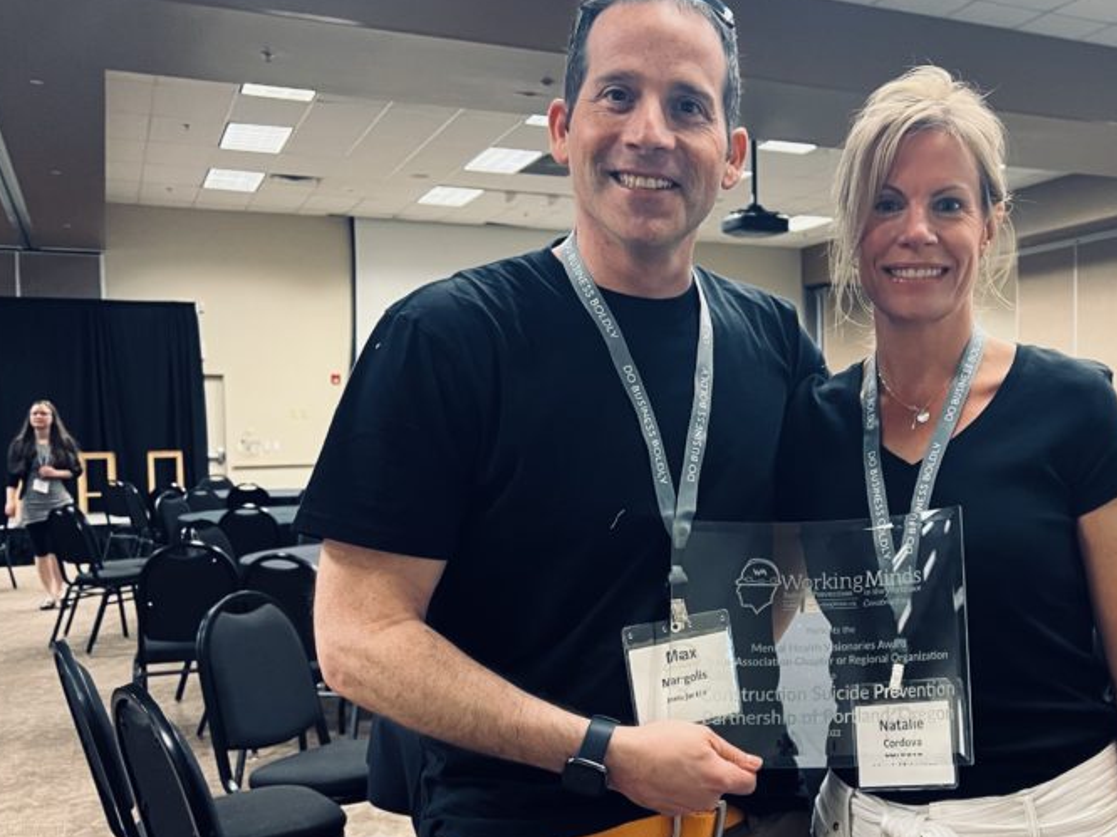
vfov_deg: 35.9
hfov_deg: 45.2
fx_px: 1290
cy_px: 471
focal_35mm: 40
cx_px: 835
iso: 400
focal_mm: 5.7
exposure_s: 1/60
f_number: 1.5
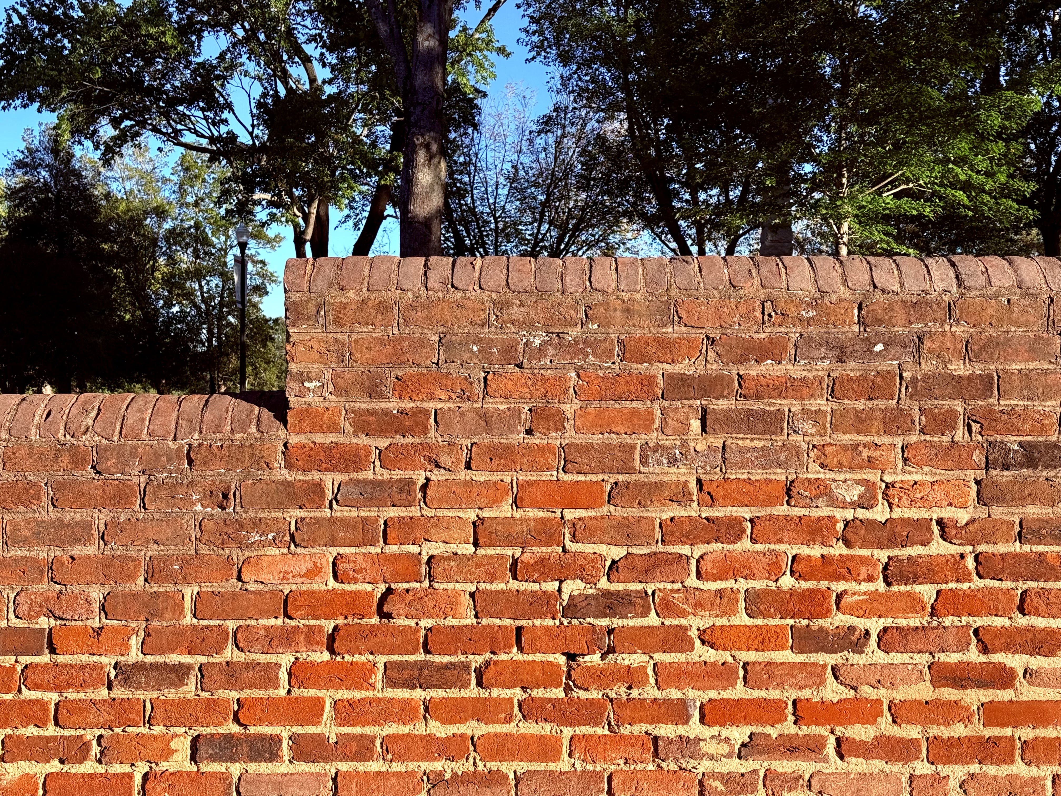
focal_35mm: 48
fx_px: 1471
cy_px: 398
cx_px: 530
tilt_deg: +0.0
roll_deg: -0.7
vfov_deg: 30.3
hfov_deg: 39.7
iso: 64
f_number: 1.78
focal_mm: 6.76
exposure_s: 1/1795
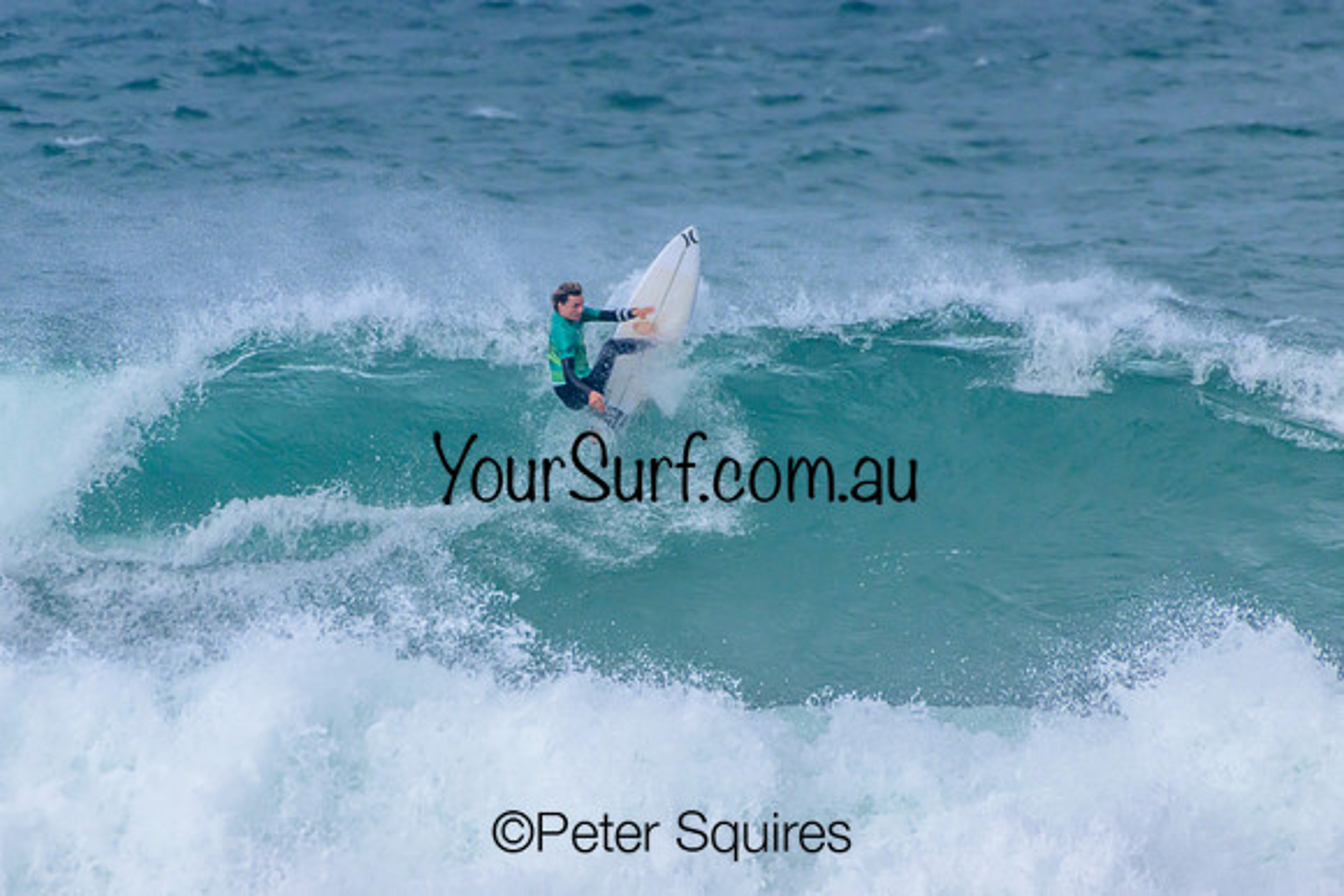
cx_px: 672
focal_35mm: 1000
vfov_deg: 1.4
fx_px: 37340
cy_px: 448
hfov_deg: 2.1
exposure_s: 1/2500
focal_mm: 1000
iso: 2000
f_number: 11
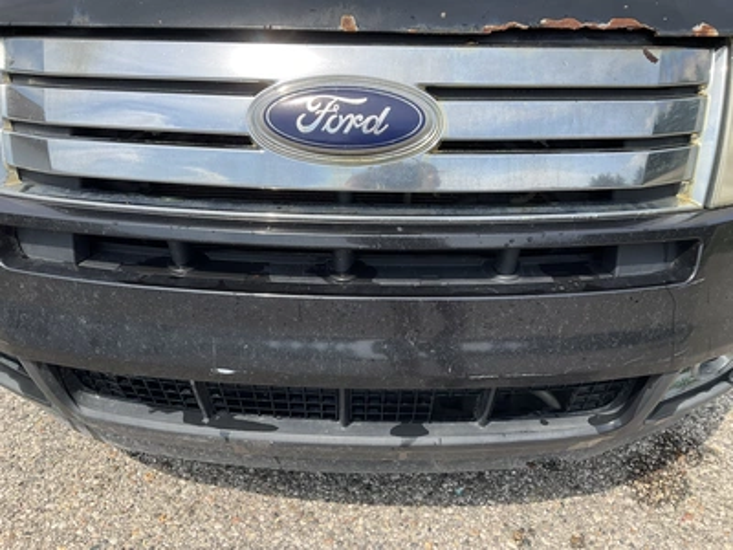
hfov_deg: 61.7
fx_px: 614
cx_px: 366
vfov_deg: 48.2
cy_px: 275
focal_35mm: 29
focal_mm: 3
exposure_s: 1/1221
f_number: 1.8
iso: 25
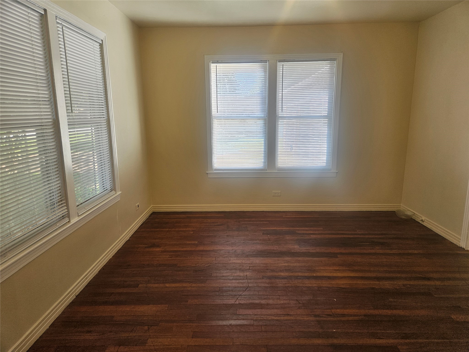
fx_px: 312
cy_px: 176
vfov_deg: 58.9
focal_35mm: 23
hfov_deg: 73.9
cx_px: 234
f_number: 1.8
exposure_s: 1/120
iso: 64
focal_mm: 5.4
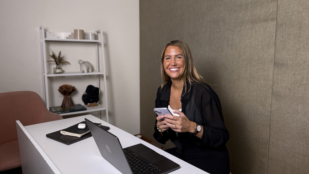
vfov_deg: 42.9
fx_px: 221
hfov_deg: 69.9
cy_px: 80
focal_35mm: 27
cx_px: 155
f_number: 1.78
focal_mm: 6.76
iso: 200
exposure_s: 1/109
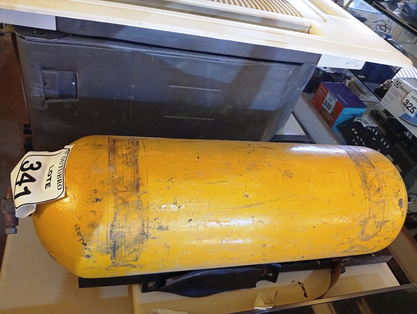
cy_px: 157
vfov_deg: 51.5
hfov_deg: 65.2
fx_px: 326
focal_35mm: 27
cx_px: 208
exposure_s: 1/20
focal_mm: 3.98
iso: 971
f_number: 1.8
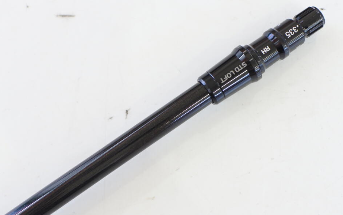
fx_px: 477
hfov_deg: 39.6
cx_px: 169
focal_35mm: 51
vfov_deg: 25.4
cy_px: 111
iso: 720
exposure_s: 1/125
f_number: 2.8
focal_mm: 18.5
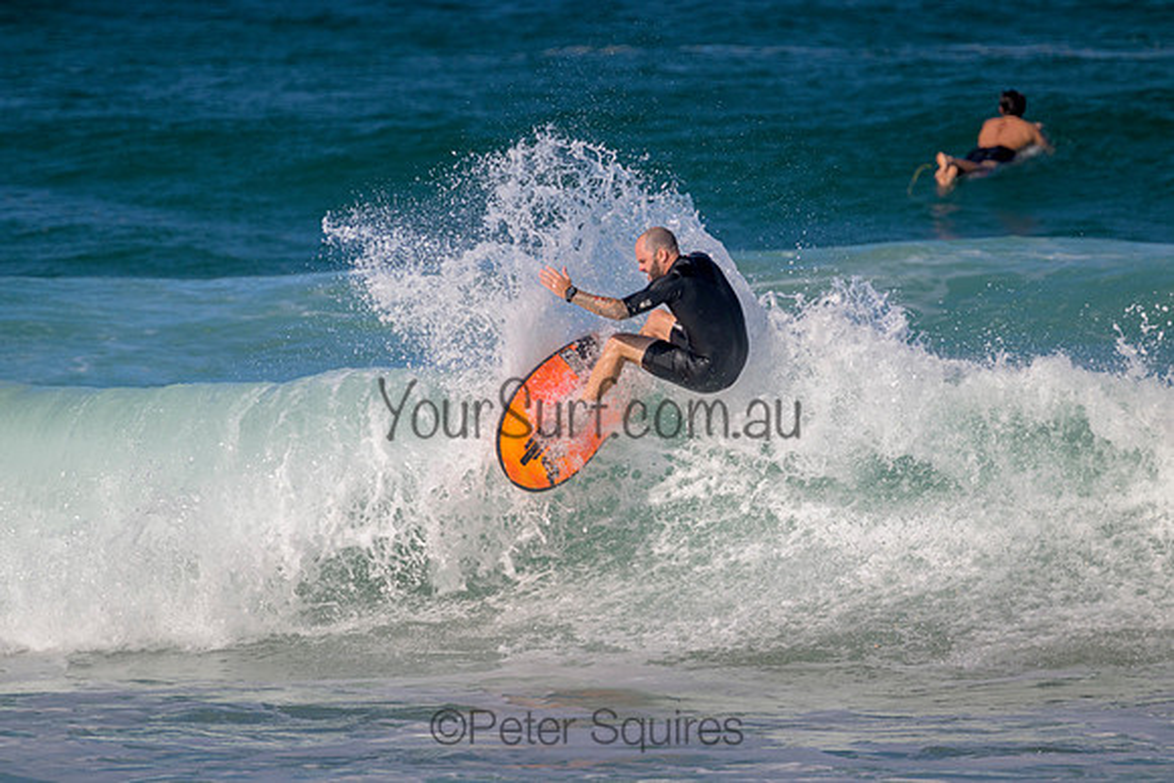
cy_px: 392
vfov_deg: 1.7
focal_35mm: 800
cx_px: 587
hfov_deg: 2.6
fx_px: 26094
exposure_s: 1/2000
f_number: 11
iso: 900
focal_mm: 800
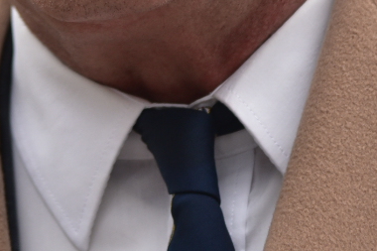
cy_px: -177
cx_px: 10
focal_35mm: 478
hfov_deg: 4.3
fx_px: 5003
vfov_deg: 2.9
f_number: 4
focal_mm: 112
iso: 640
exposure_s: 1/500
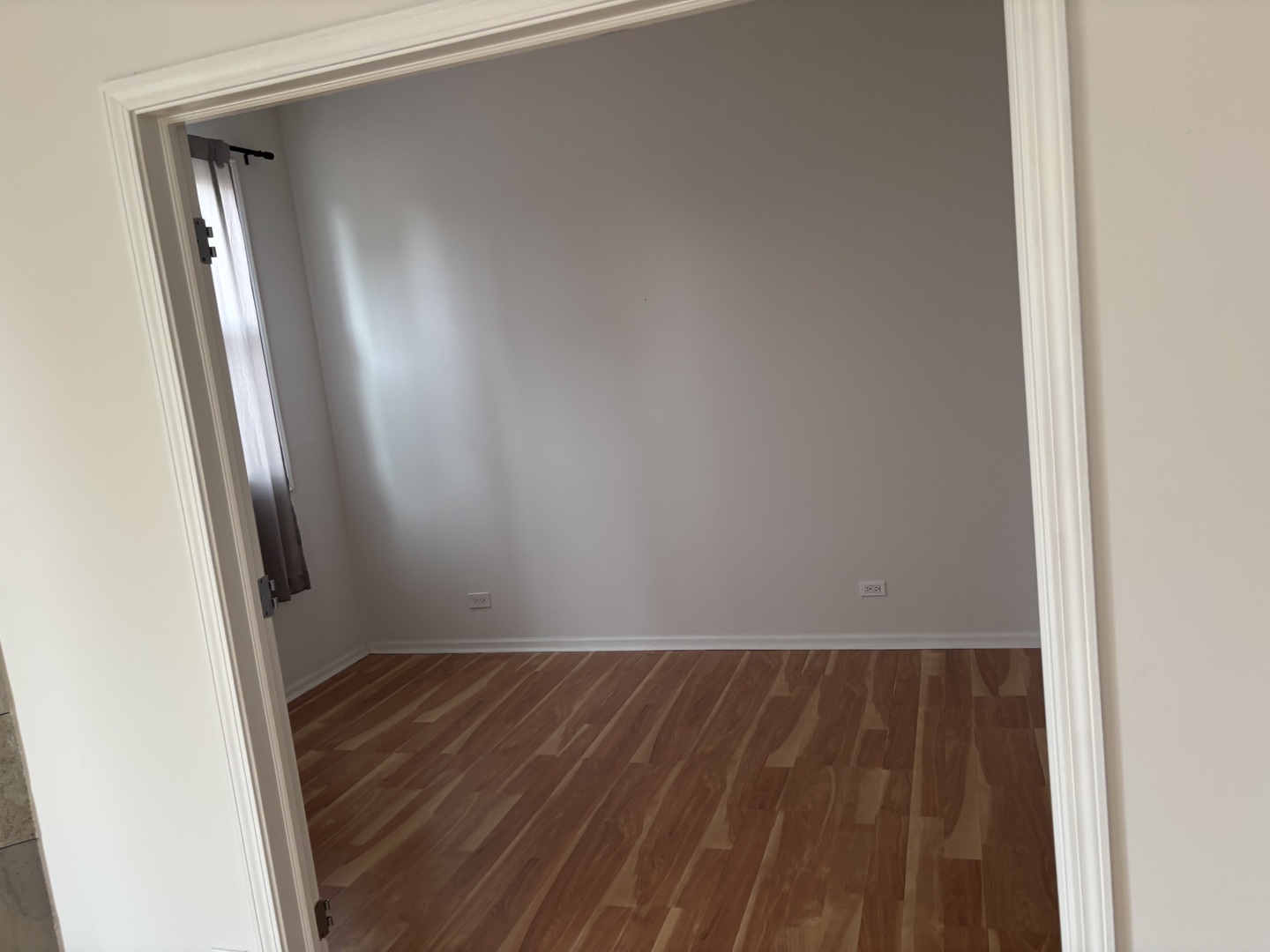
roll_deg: +6.2
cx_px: 635
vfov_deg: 53.1
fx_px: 954
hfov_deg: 67.3
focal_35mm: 26
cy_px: 476
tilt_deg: -5.0
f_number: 1.6
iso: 100
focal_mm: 5.96
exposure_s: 1/121
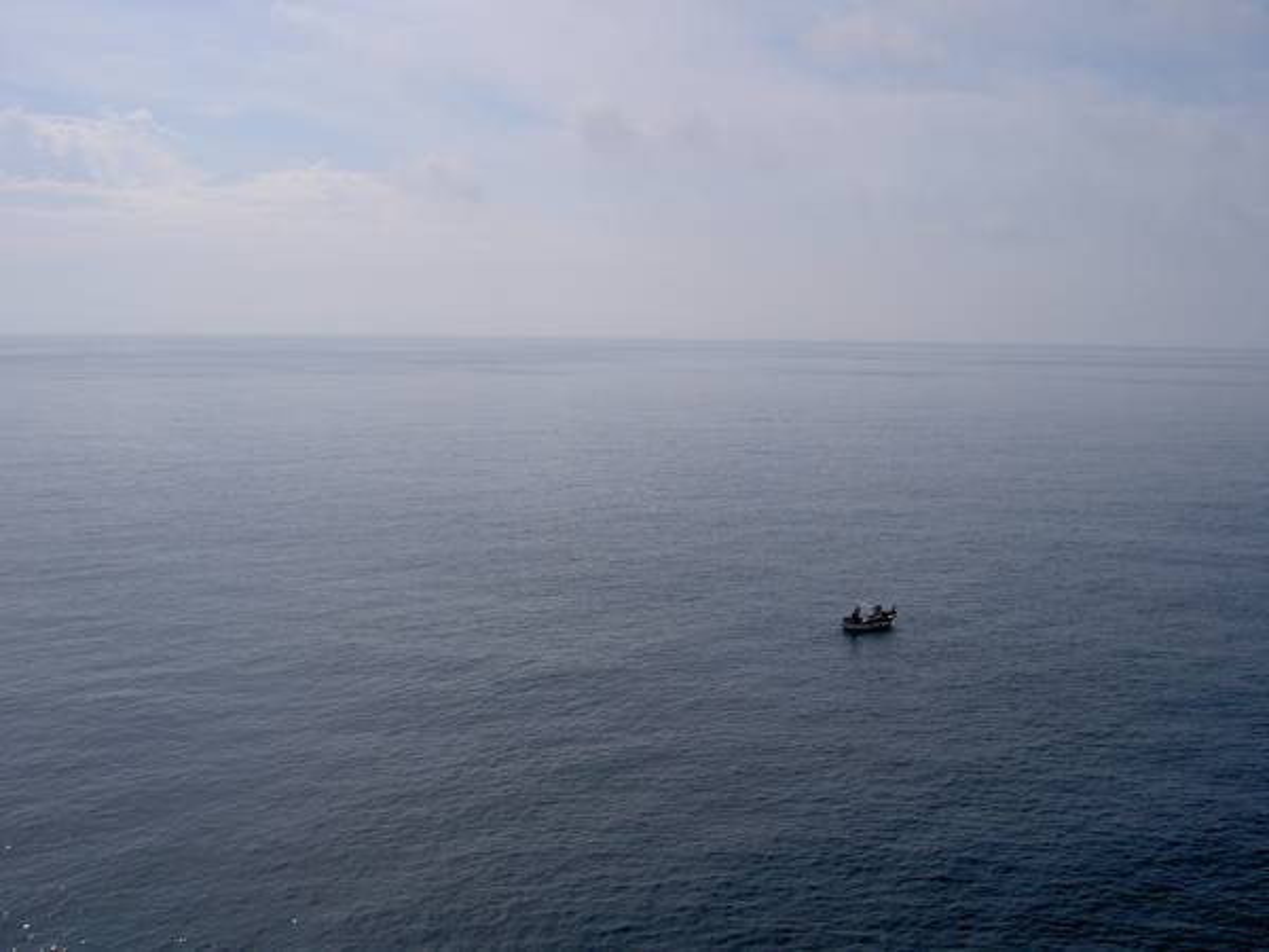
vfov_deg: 36.8
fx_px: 1430
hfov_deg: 47.9
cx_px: 634
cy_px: 476
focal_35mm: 39
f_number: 4.7
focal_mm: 8
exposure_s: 1/1250
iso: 100
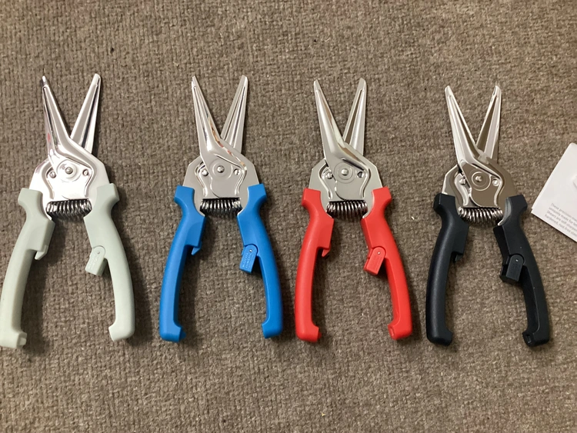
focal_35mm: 31
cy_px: 216
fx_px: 517
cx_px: 288
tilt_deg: -81.8
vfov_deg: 45.5
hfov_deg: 58.3
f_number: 2.4
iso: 400
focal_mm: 3.3
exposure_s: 1/40
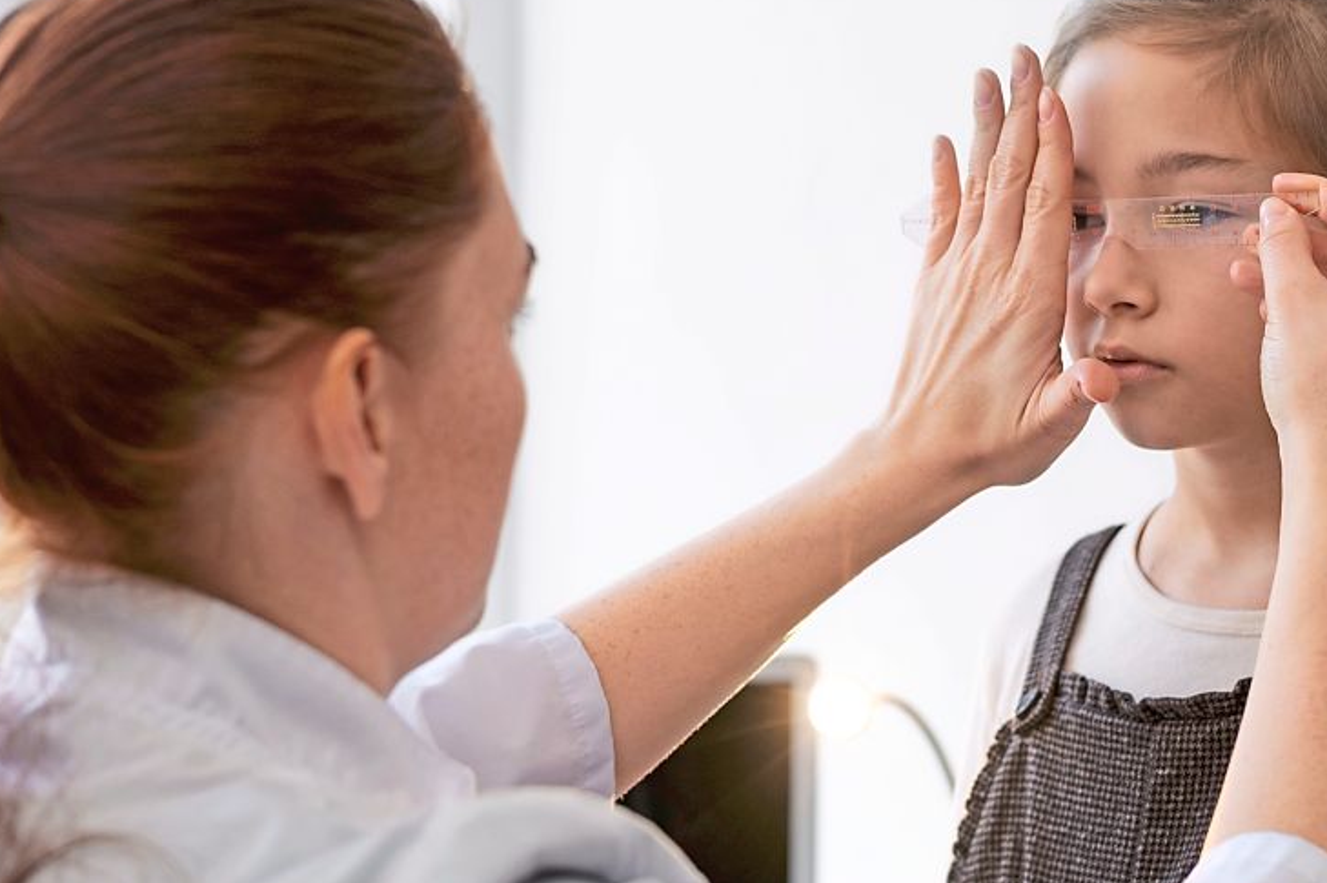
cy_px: 345
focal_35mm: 85
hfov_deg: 23.9
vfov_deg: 16.0
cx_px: 708
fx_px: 3131
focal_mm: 50
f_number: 3.5
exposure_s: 1/160
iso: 400
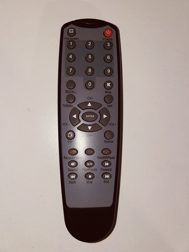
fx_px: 189
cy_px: 126
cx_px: 94
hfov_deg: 53.1
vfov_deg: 67.3
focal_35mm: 26
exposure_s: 1/80
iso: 50
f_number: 1.6
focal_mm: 4.2
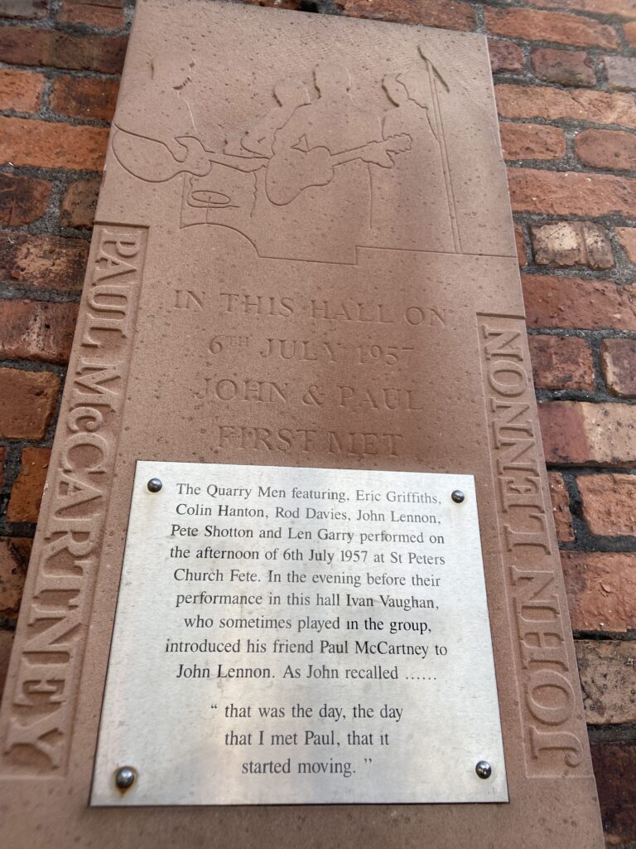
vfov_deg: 67.3
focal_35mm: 26
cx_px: 318
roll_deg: -0.3
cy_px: 424
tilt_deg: +27.0
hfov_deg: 53.1
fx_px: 637
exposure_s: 1/693
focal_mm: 4.25
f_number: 1.8
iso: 32
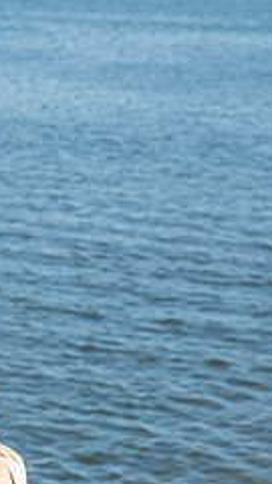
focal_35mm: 190
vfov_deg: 11.3
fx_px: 2436
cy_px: 354
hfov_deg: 6.2
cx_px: -308
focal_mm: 75
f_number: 9
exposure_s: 1/200
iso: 200
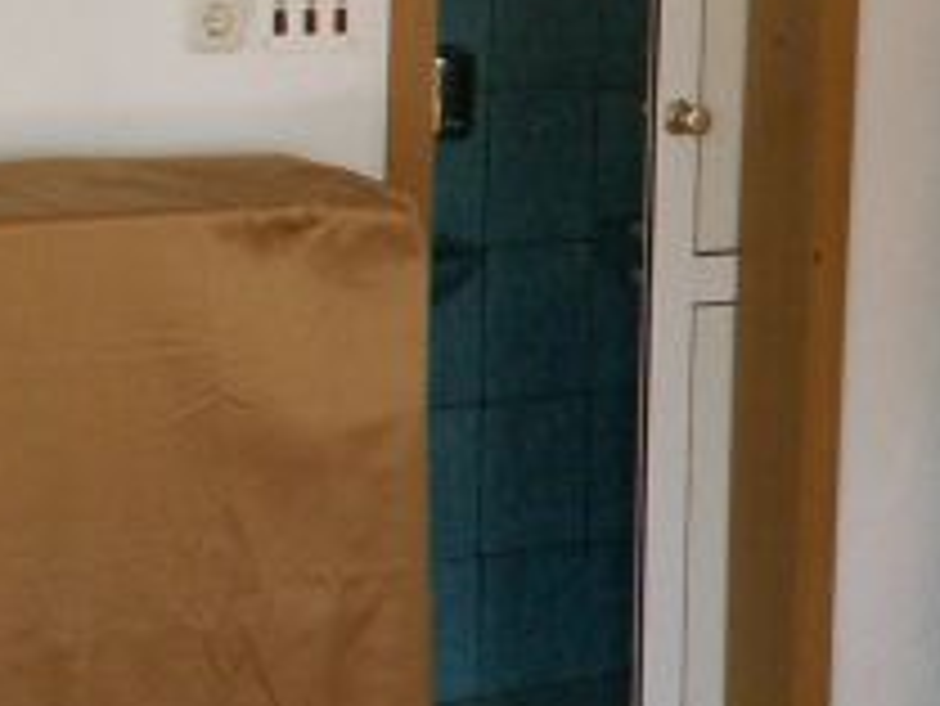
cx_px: 1390
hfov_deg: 13.9
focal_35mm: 134
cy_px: 504
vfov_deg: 11.1
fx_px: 3641
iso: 100
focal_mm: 5.86
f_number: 2.8
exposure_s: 1/40
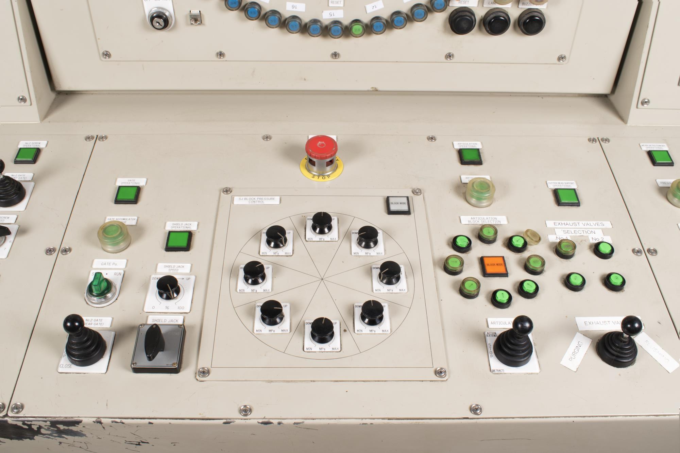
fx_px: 680
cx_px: 340
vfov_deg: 36.9
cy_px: 226
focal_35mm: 36
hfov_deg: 53.1
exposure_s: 1/125
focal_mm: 24
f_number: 16
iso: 200
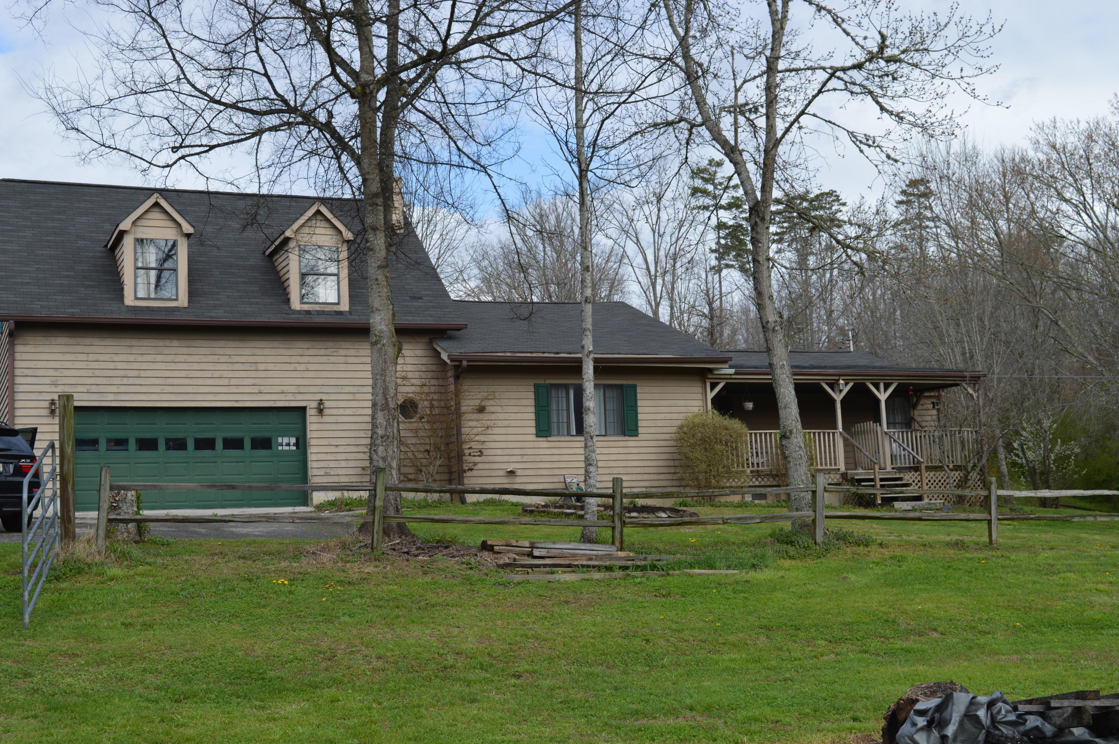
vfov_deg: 28.9
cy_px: 372
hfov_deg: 42.4
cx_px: 560
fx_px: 1444
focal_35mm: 46
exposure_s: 1/250
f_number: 8
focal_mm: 31
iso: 100
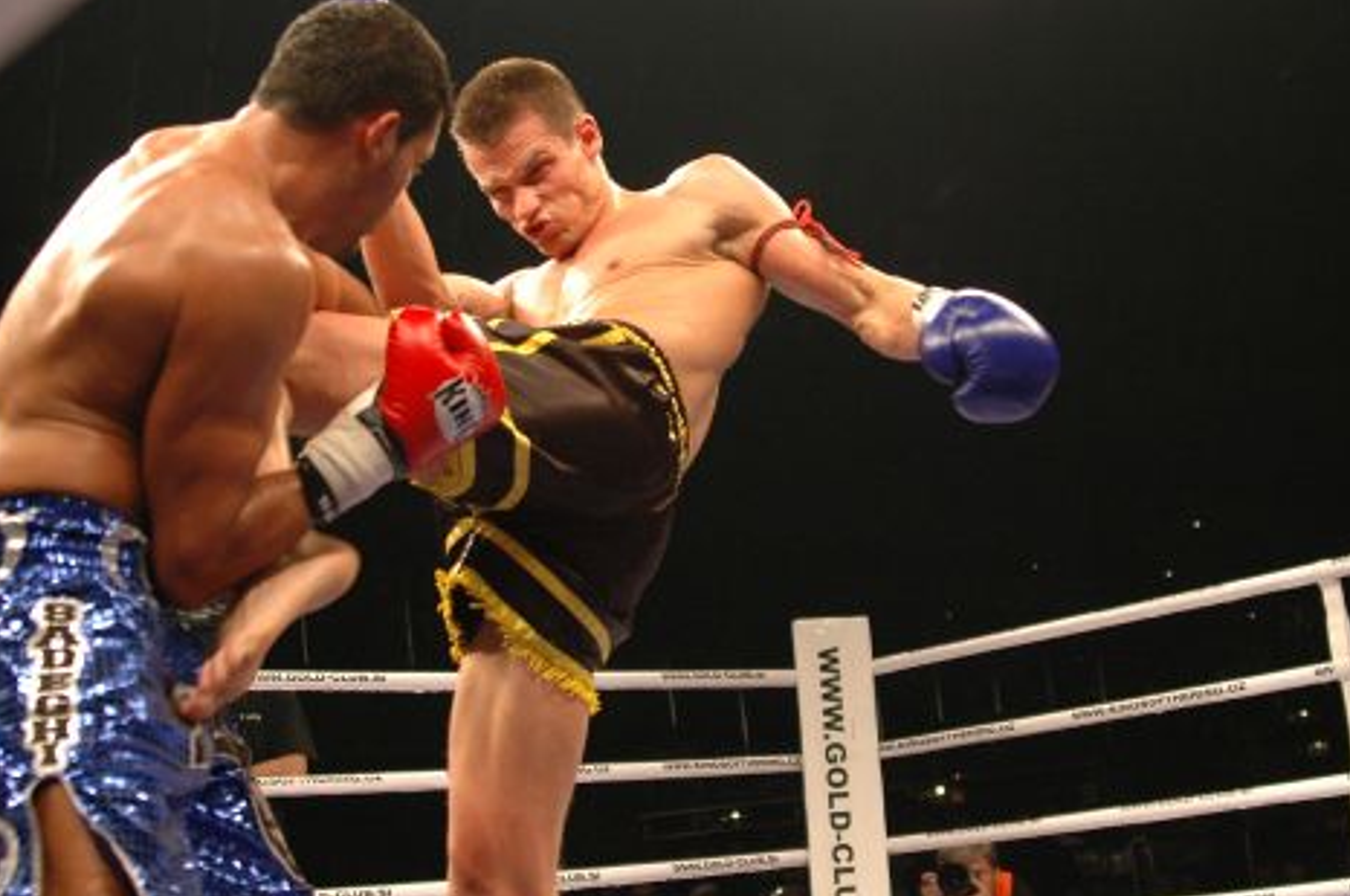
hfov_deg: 35.1
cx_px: 701
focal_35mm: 57
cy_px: 444
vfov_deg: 23.7
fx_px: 2134
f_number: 2.8
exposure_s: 1/400
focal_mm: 28
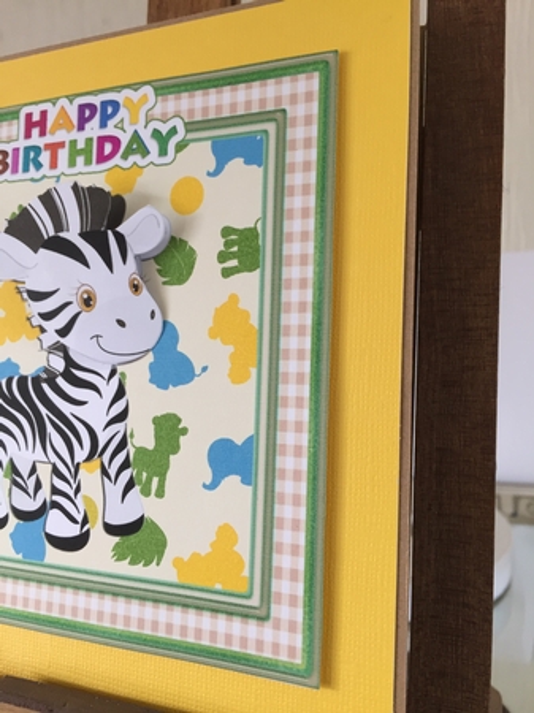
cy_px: 356
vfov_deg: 61.7
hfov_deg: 48.2
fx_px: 597
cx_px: 267
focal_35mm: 29
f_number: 2.2
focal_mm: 4.15
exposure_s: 1/33
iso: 80
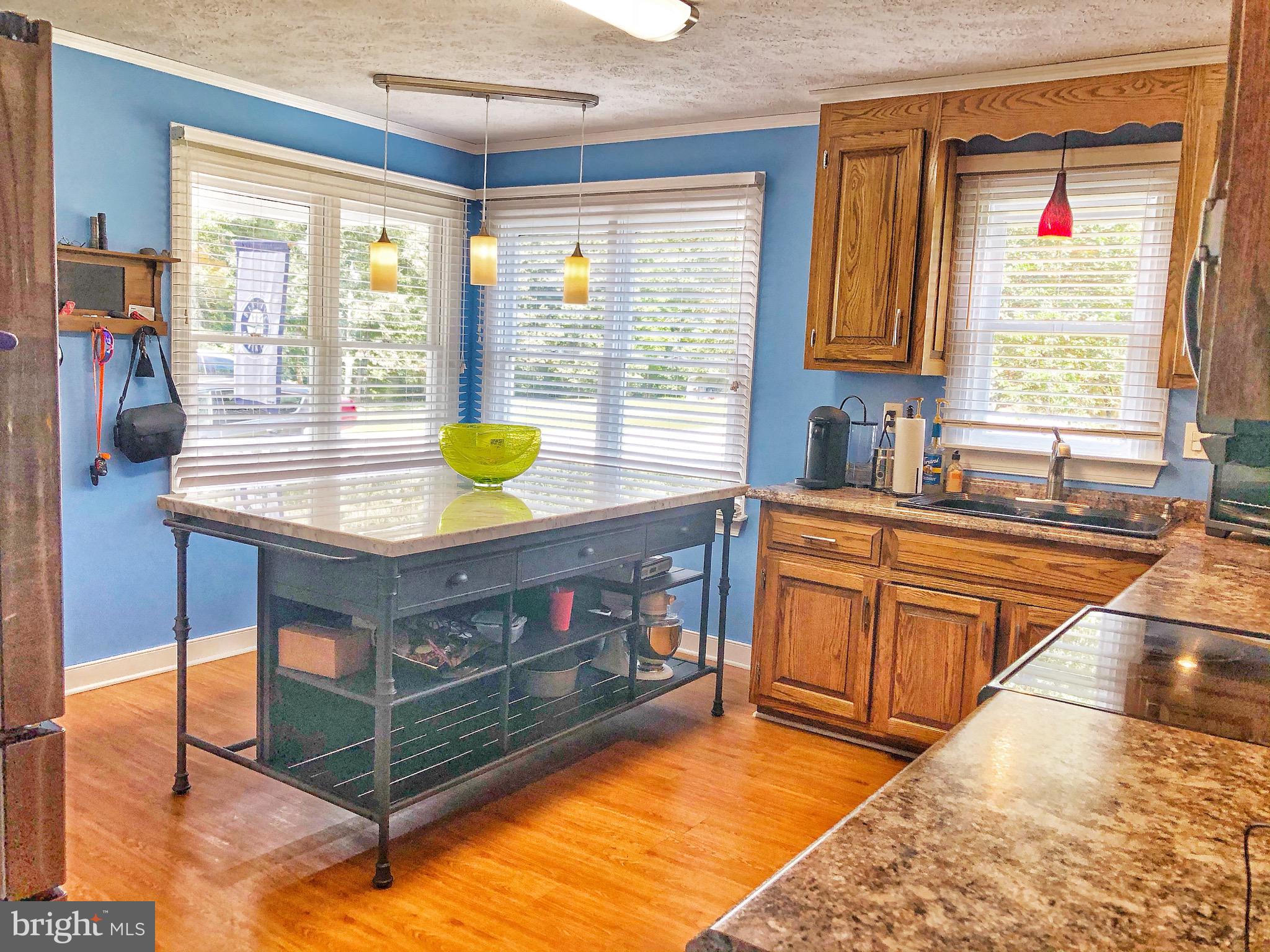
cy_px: 476
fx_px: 1027
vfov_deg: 49.7
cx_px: 635
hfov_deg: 63.4
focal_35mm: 28
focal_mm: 3.99
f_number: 1.8
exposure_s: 1/120
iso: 40
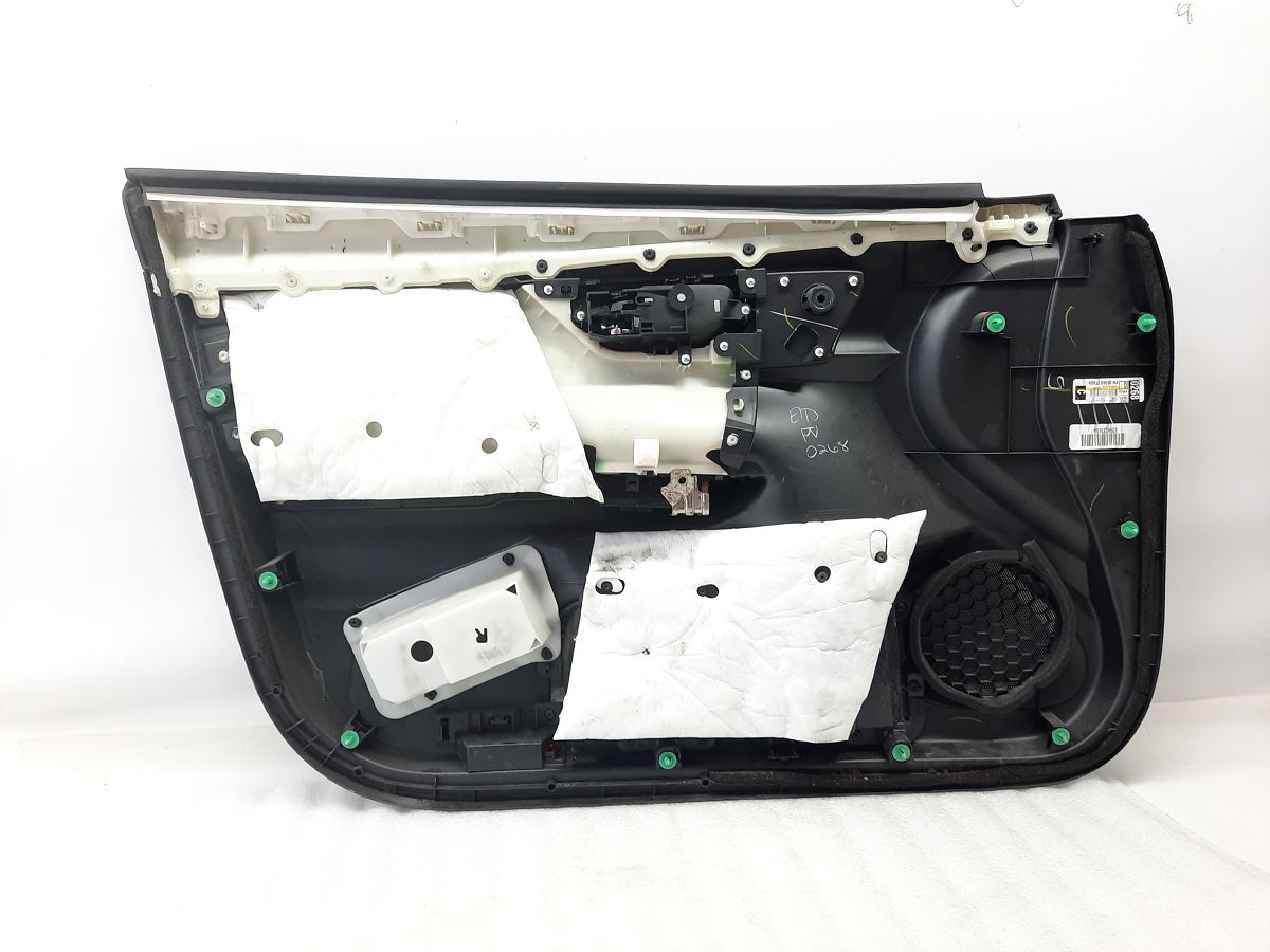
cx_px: 635
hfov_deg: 69.4
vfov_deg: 54.9
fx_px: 917
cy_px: 476
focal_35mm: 25
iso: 125
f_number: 2
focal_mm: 4.6
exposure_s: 1/50
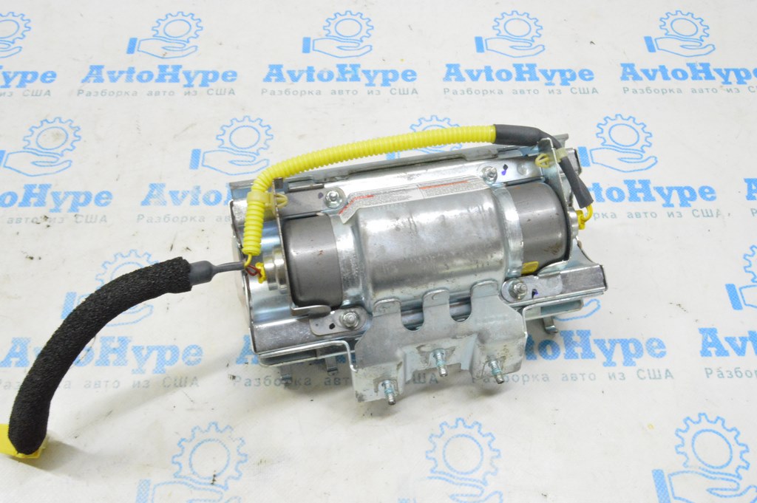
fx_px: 693
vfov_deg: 39.9
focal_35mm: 33
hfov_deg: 57.3
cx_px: 378
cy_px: 252
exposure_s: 1/15
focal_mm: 22
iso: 6400
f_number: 20
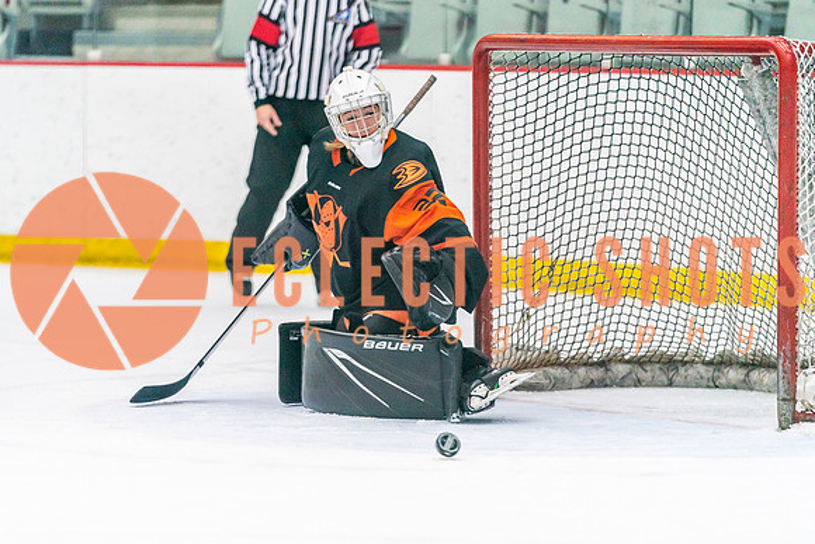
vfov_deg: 5.8
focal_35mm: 238
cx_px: 362
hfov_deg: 8.7
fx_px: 5383
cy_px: 302
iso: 3200
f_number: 2.8
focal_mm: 200
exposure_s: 1/1250
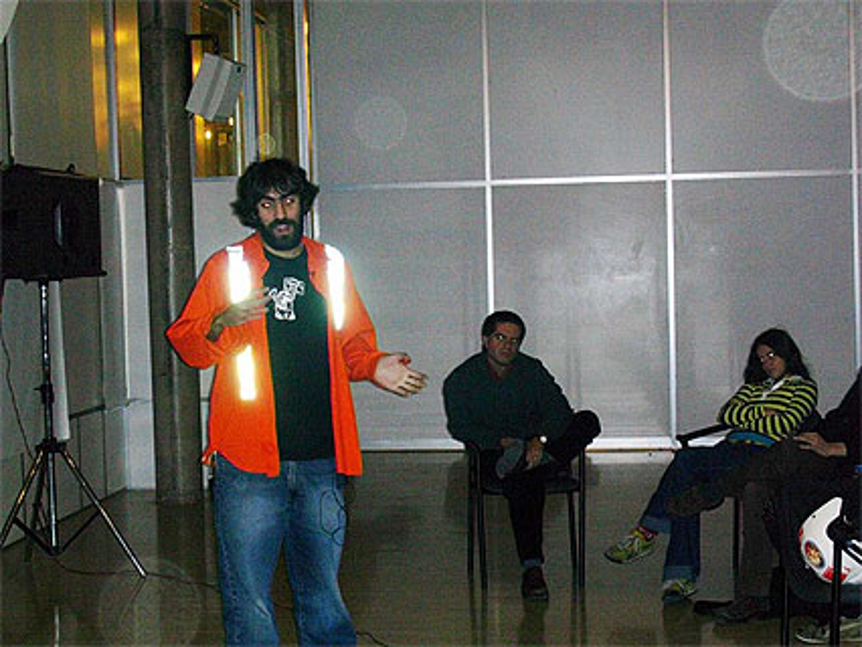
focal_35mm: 67
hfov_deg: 29.0
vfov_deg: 22.0
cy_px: 324
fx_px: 1669
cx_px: 431
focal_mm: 10.2
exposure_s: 1/64
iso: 70
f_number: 3.6
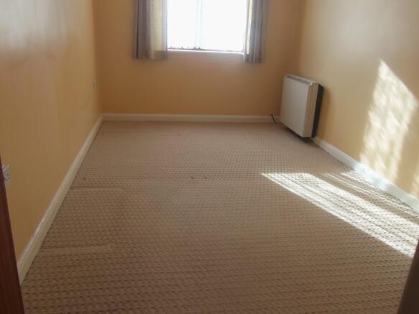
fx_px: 339
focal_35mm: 28
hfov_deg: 63.5
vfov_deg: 49.7
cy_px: 157
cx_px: 210
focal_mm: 5.1
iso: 80
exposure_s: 1/50
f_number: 3.9
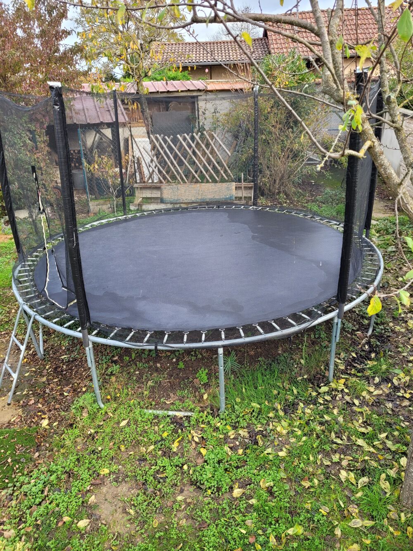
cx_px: 206
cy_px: 276
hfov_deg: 53.1
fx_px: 414
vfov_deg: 67.3
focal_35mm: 26
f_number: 1.8
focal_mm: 5.4
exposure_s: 1/100
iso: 50
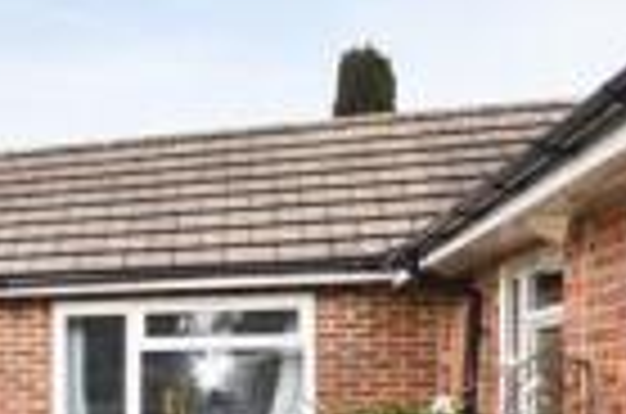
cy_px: 392
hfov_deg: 18.7
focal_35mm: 71
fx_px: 1232
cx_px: -617
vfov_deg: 18.7
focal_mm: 10
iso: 640
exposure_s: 1/200
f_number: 9
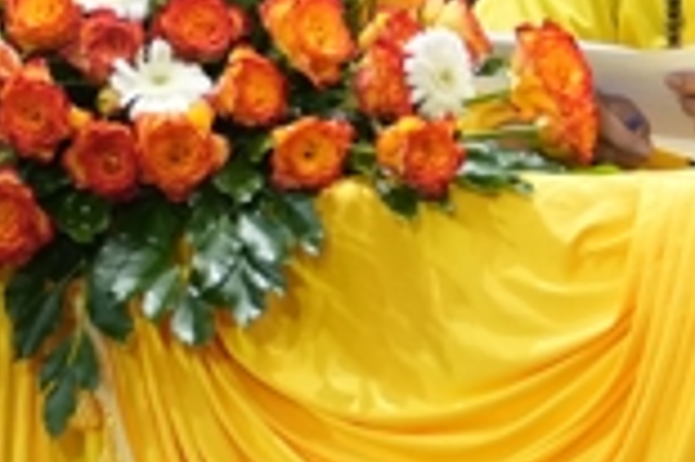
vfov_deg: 2.3
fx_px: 11417
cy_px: -206
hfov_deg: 3.5
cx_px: 267
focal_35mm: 592
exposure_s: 1/200
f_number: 2.8
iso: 2500
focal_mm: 94
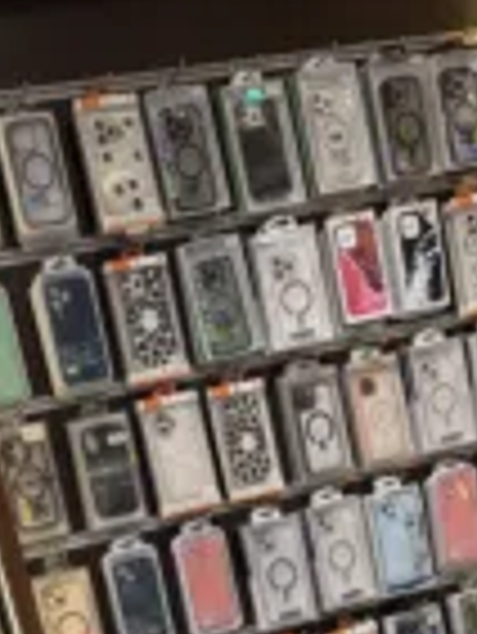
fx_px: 1303
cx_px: 256
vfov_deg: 23.3
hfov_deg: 20.7
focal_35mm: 71
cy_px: 881
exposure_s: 1/270
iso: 32
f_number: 1.6
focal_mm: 5.1
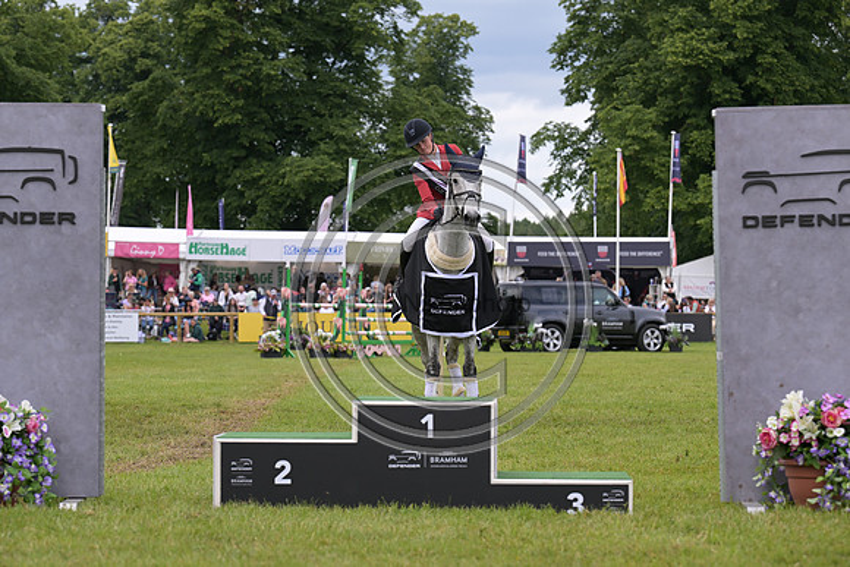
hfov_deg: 18.6
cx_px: 425
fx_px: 2598
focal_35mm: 110
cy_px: 284
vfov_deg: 12.5
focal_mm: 110
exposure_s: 1/1250
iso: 450
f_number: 5.6
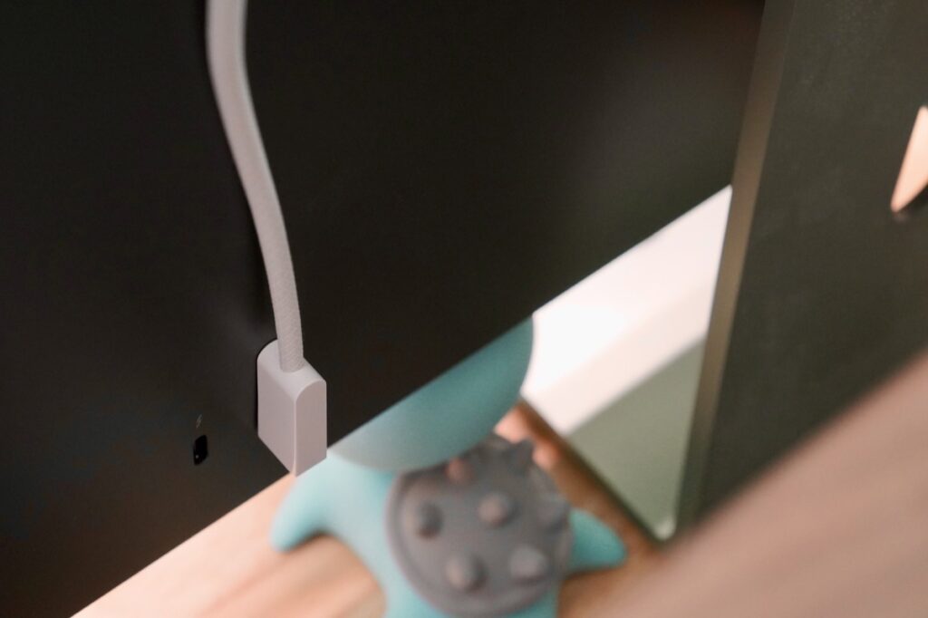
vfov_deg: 25.7
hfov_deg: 37.9
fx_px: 1353
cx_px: 464
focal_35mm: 52
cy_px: 309
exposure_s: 1/60
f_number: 5.6
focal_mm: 35
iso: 3200
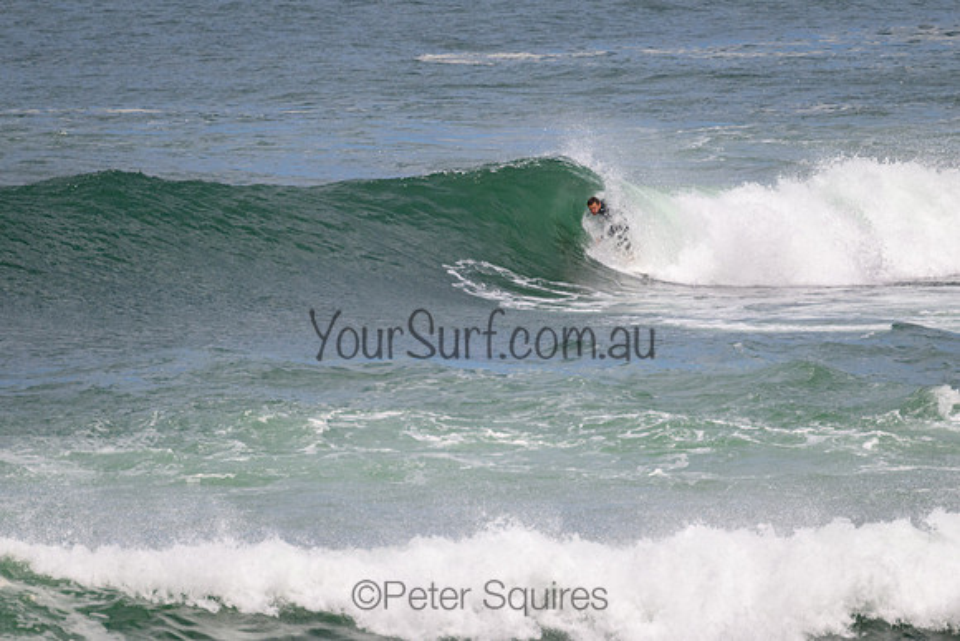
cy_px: 344
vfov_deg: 1.3
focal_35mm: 1101
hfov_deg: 1.9
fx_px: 29357
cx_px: 478
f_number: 11
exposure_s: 1/2000
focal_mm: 800
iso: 560
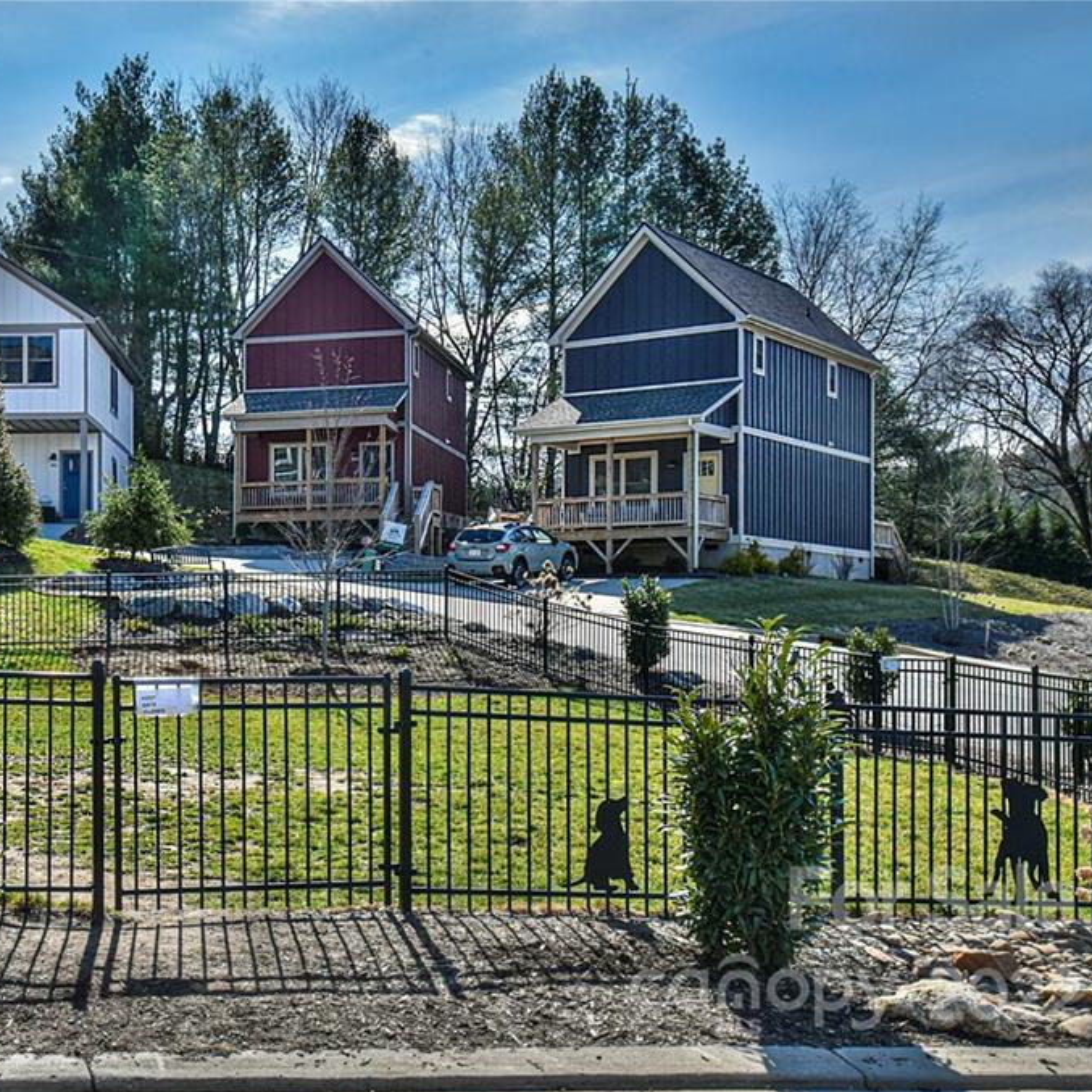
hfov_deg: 36.8
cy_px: 549
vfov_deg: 37.6
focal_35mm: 45
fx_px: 1606
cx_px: 287
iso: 1600
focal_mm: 35
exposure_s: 1/500
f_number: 11
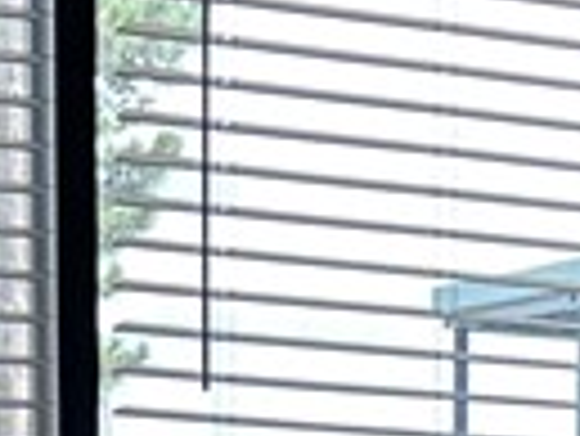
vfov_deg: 6.7
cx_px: 746
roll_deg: -1.7
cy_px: 1227
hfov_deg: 9.4
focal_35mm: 206
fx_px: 3455
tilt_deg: -11.2
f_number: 1.5
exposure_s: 1/208
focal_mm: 5.7
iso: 50
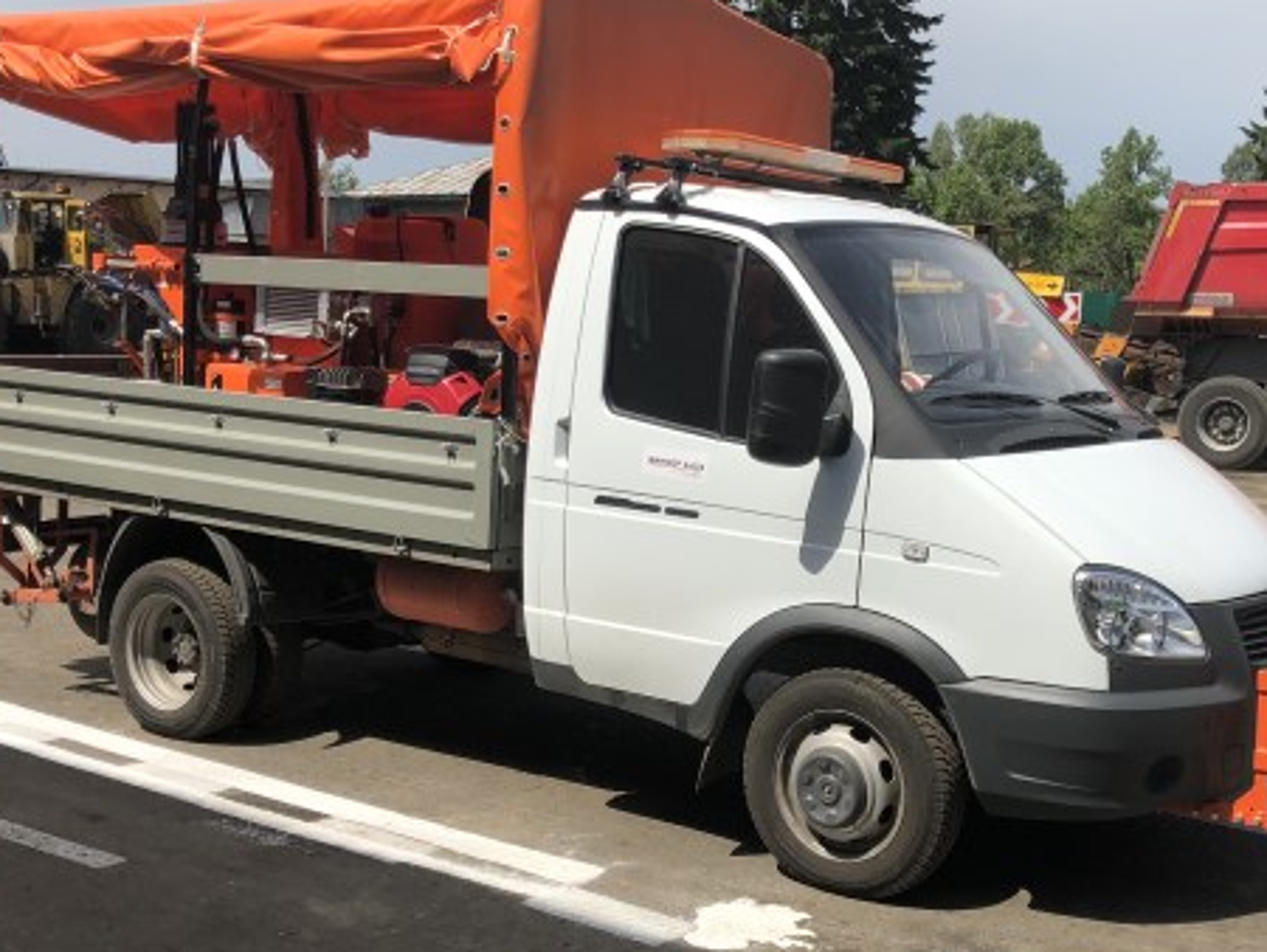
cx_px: 780
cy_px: 511
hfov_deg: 41.0
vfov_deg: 31.5
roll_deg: -1.7
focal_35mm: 46
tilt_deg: -7.6
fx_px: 1685
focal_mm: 4
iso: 20
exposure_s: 1/2525
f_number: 1.8
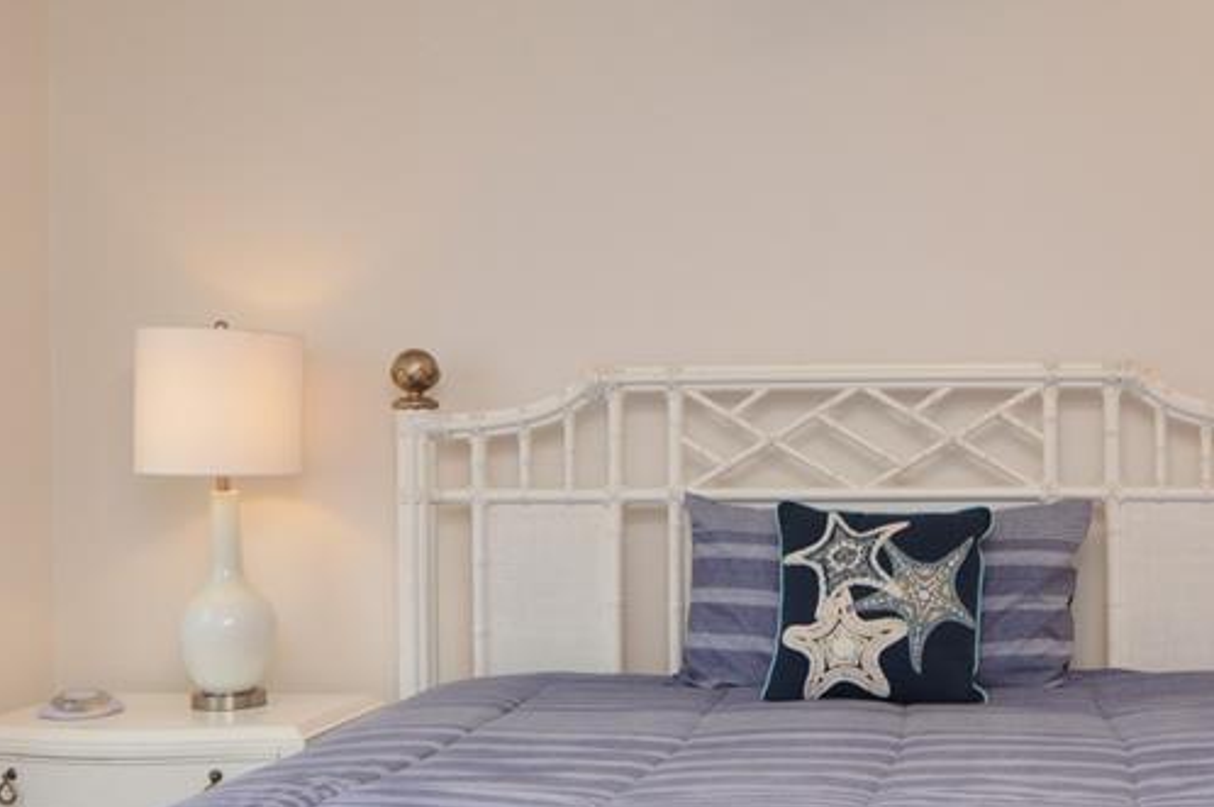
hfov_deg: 50.1
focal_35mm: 37
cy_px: 553
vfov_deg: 35.4
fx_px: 1246
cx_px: 887
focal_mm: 12
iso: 400
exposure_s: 1/80
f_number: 4.5
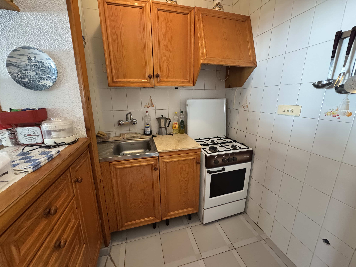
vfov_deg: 85.7
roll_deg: +0.2
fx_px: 144
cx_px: 178
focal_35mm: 14
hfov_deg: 102.1
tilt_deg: -13.8
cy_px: 134
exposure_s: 1/50
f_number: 2.2
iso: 500
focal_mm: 2.22
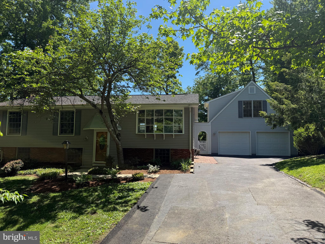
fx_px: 225
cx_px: 162
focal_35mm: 24
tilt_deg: +5.2
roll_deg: -0.7
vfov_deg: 56.8
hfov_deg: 71.6
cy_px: 122
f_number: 1.78
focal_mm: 6.76
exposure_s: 1/2110
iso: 80
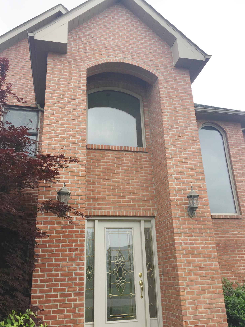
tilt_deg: +23.5
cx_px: 120
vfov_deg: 60.0
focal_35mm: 30
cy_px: 161
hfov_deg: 46.8
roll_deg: +2.6
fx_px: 283
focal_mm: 4.15
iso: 32
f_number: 2.2
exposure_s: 1/1014
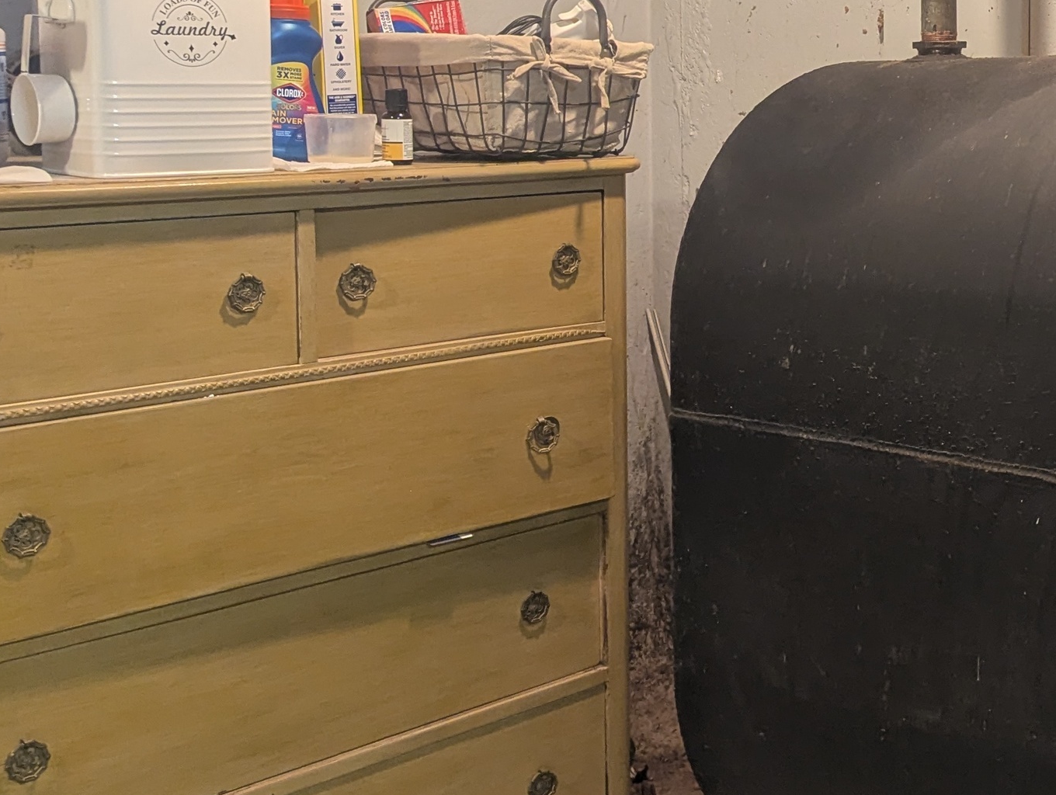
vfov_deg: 26.8
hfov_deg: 33.5
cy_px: 210
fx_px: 1650
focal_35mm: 54
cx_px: 957
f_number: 1.85
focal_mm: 6.81
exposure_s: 1/120
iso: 535
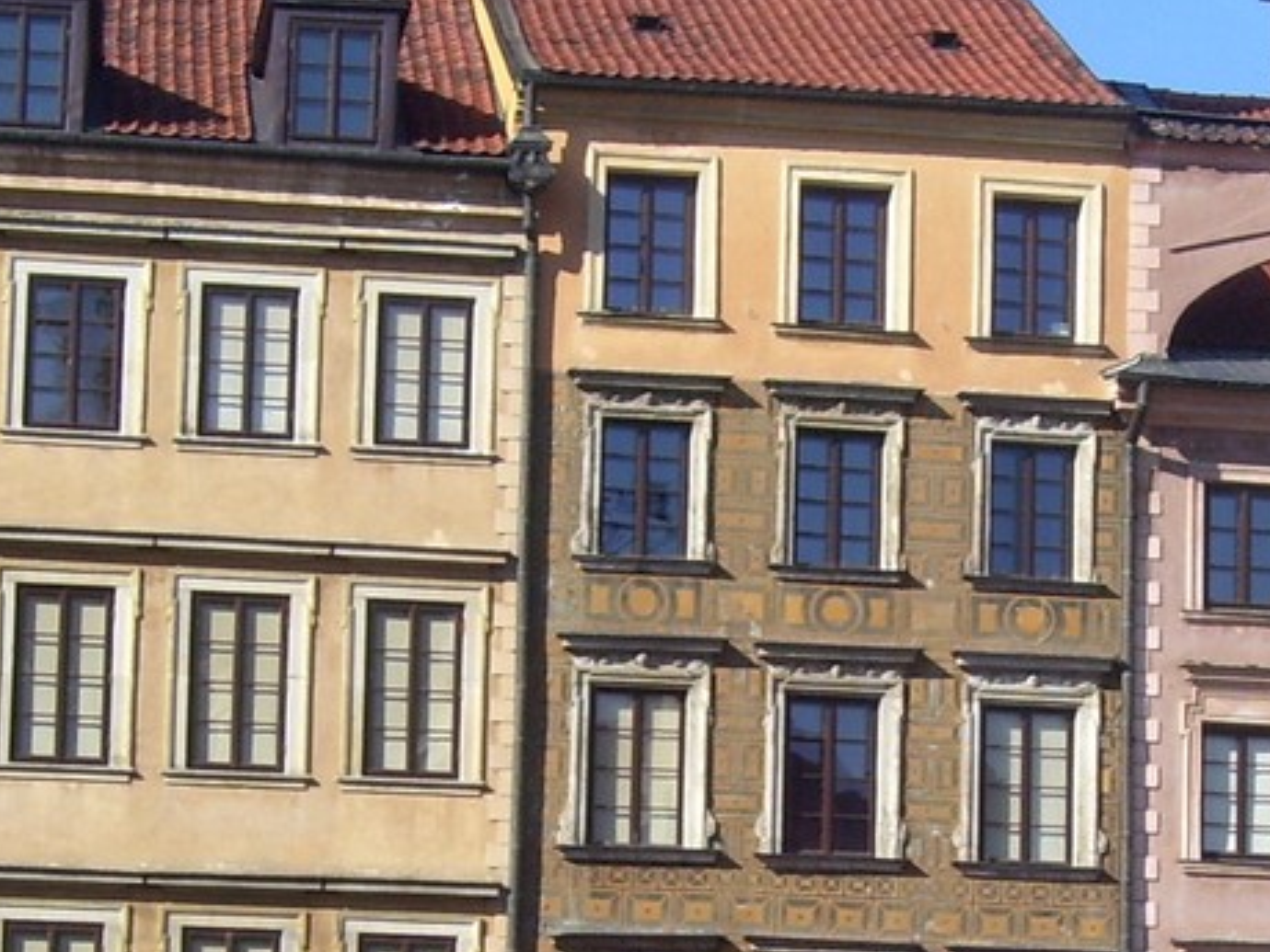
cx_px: 817
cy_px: 905
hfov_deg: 13.5
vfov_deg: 10.1
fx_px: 5356
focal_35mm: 146
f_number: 5.6
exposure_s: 1/250
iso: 80
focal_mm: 9.4
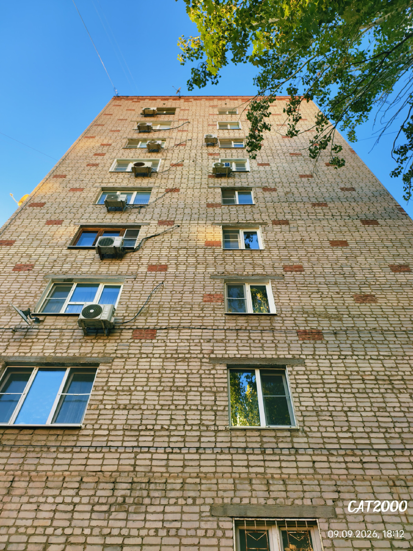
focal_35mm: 23
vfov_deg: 73.9
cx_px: 206
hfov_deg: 58.9
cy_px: 276
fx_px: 366
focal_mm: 6.54
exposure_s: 1/561
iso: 72
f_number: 1.57
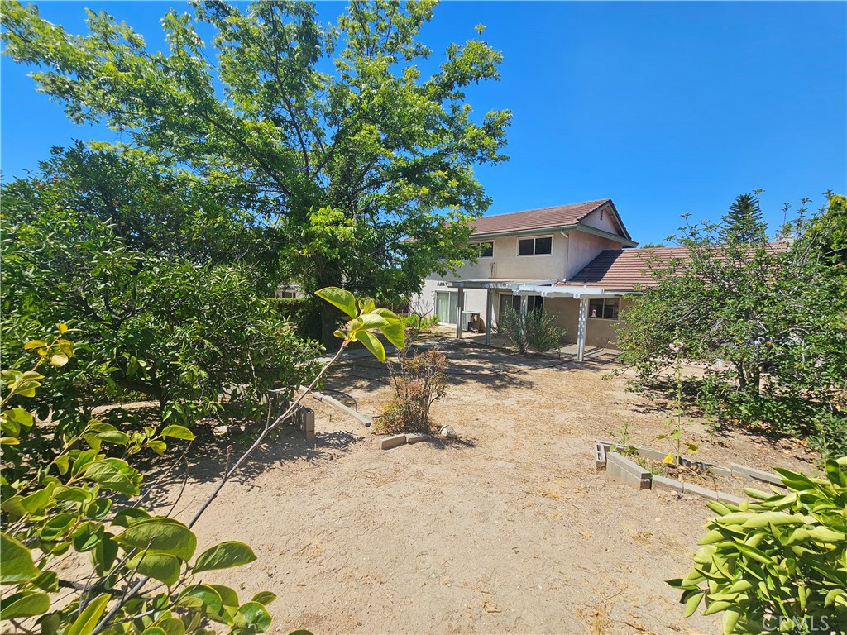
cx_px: 424
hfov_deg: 106.2
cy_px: 318
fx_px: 318
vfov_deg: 89.9
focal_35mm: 13
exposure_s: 1/2767
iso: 50
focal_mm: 2.2
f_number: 2.2
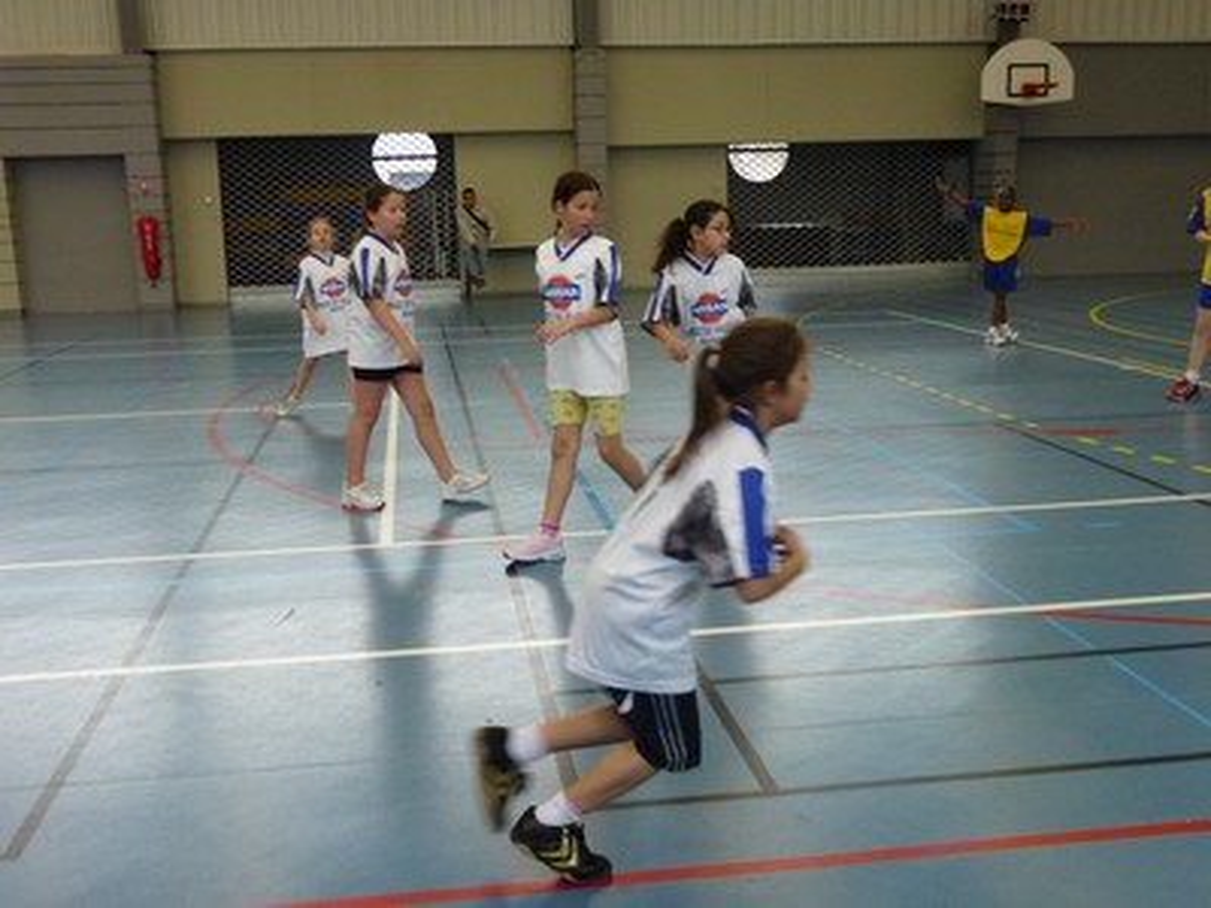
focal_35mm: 40
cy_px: 454
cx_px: 606
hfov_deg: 46.8
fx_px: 1399
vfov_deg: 36.0
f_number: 3.9
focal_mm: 6.7
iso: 400
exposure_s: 1/125
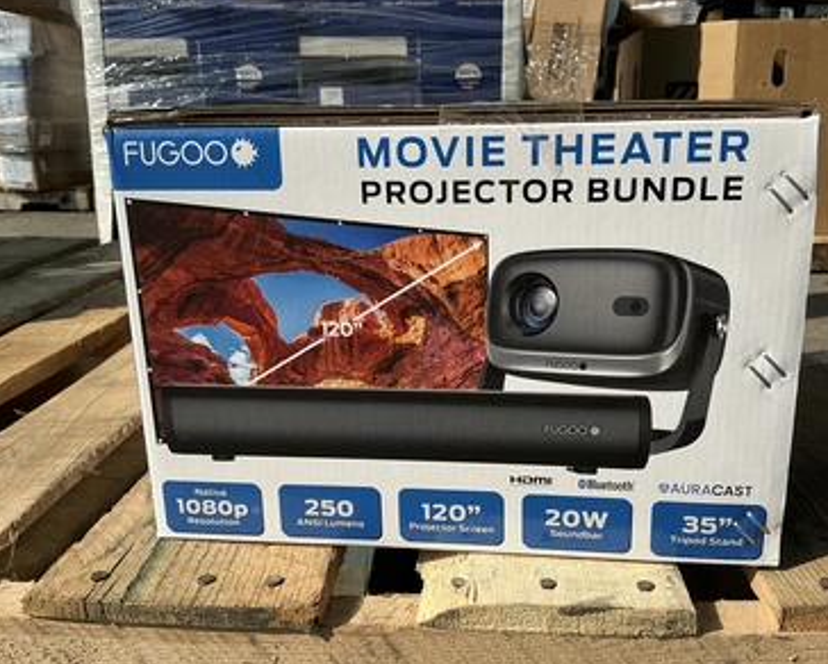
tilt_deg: -15.2
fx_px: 736
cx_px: 450
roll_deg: +2.5
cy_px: 330
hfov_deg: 58.6
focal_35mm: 30
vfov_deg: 48.6
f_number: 1.8
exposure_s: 1/1730
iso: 25
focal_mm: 3
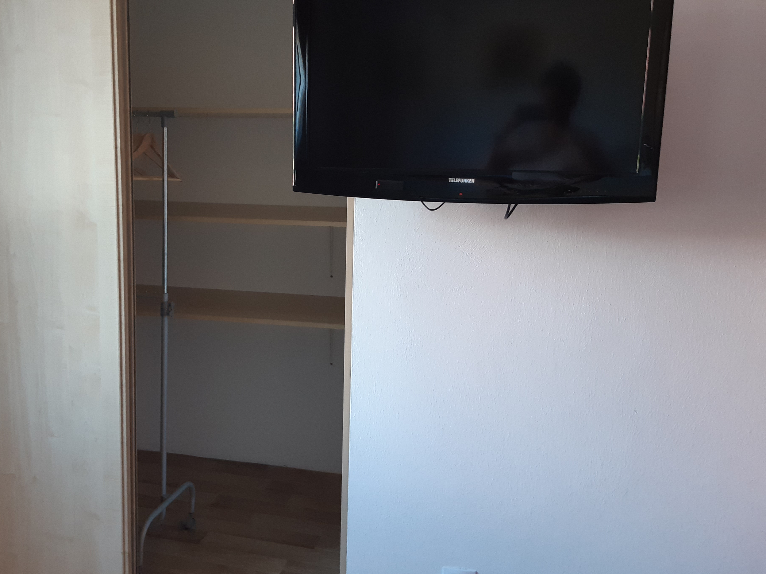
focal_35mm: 33
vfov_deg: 42.9
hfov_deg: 54.7
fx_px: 730
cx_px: 288
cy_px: 252
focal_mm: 3.92
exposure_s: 1/50
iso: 125
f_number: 1.7
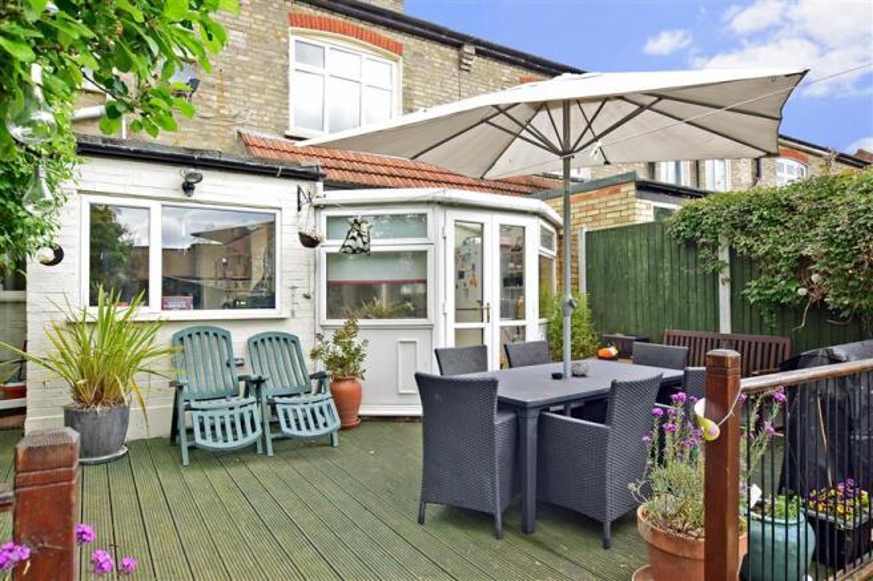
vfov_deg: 59.5
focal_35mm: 21
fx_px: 509
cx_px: 436
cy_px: 290
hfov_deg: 81.2
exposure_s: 1/80
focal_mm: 14
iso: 200
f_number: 8
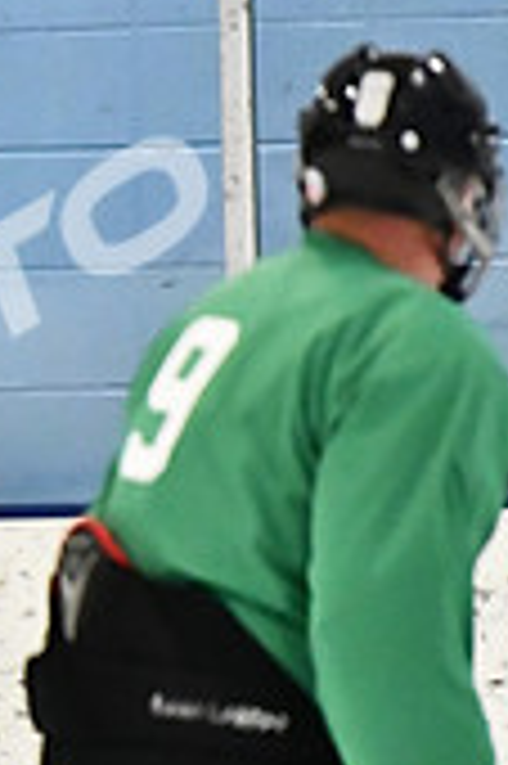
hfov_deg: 1.4
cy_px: 695
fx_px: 20657
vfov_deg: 2.1
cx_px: -778
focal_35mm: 974
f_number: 2.8
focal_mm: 190
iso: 6400
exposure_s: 1/1600
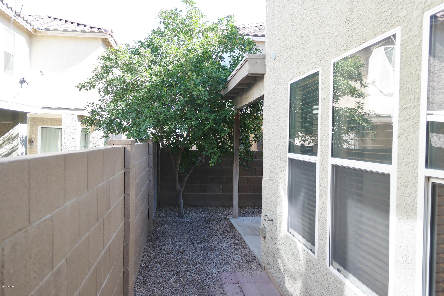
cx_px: 222
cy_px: 148
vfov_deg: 43.6
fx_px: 370
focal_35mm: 30
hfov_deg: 61.9
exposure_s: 1/100
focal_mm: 20
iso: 100
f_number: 3.5
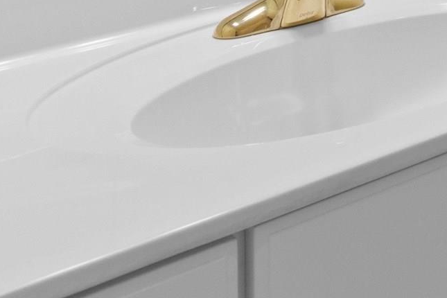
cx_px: 906
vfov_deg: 13.8
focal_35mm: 81
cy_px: -334
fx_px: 1006
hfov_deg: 17.5
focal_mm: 11.5
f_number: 4.8
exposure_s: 1/3
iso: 100
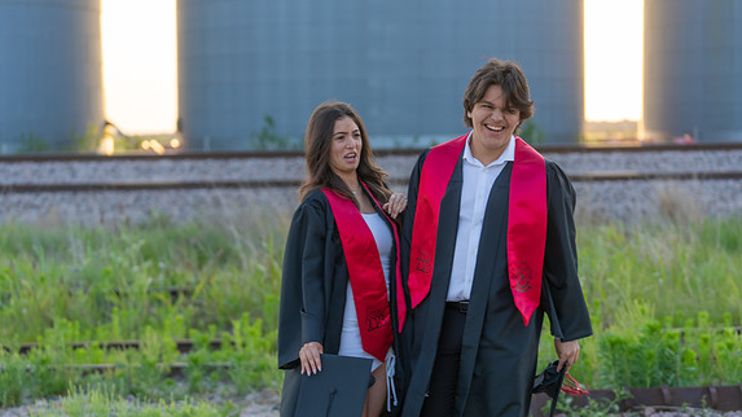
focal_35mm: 87
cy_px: 216
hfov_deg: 24.5
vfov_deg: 13.9
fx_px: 1711
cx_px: 373
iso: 160
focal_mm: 82
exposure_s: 1/320
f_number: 2.8
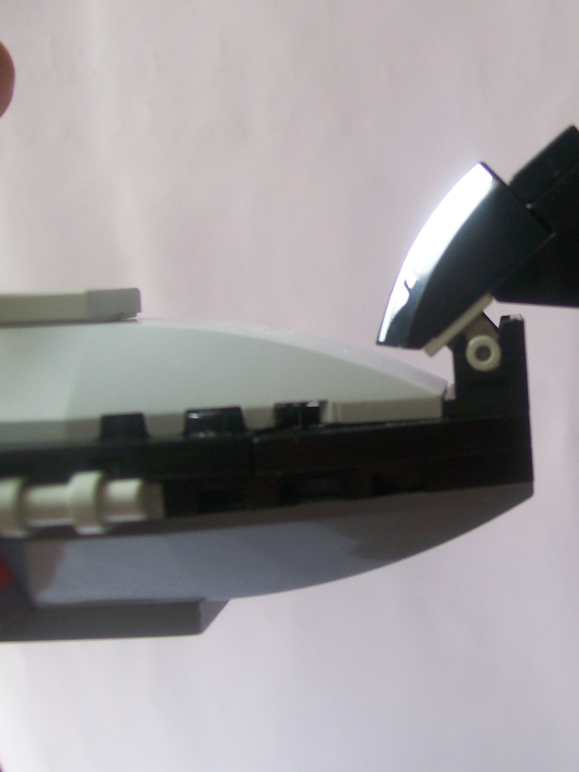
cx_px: 524
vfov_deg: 38.9
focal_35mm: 49
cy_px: 380
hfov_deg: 28.5
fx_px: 1093
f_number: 2.7
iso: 80
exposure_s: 1/52.3
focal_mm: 6
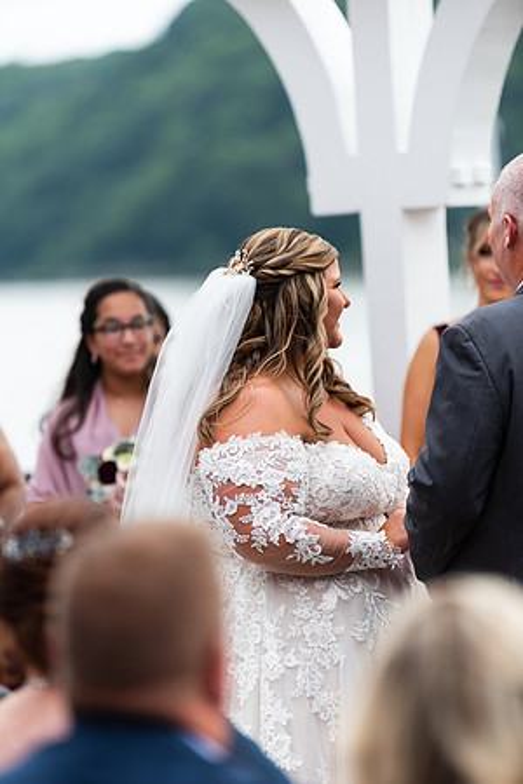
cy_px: 392
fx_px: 4358
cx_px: 262
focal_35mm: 200
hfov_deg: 6.9
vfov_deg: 10.3
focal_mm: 200
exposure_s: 1/500
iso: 64
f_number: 2.8
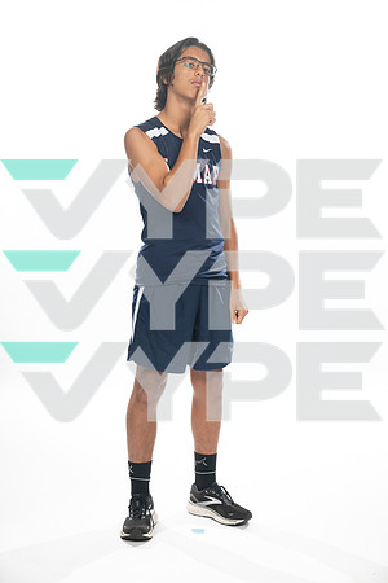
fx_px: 938
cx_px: 194
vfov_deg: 34.5
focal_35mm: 58
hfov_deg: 23.4
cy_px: 292
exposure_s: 1/160
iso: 320
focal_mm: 58
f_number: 7.1
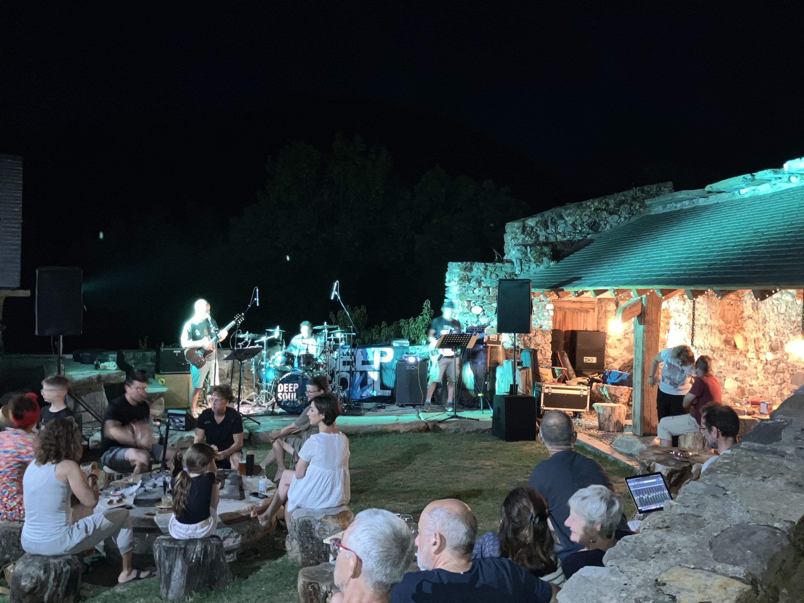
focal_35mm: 34
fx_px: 790
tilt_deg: -0.6
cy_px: 295
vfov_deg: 41.8
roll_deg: -2.0
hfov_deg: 53.8
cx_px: 456
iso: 160
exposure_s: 1/4
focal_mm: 3.99
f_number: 1.8
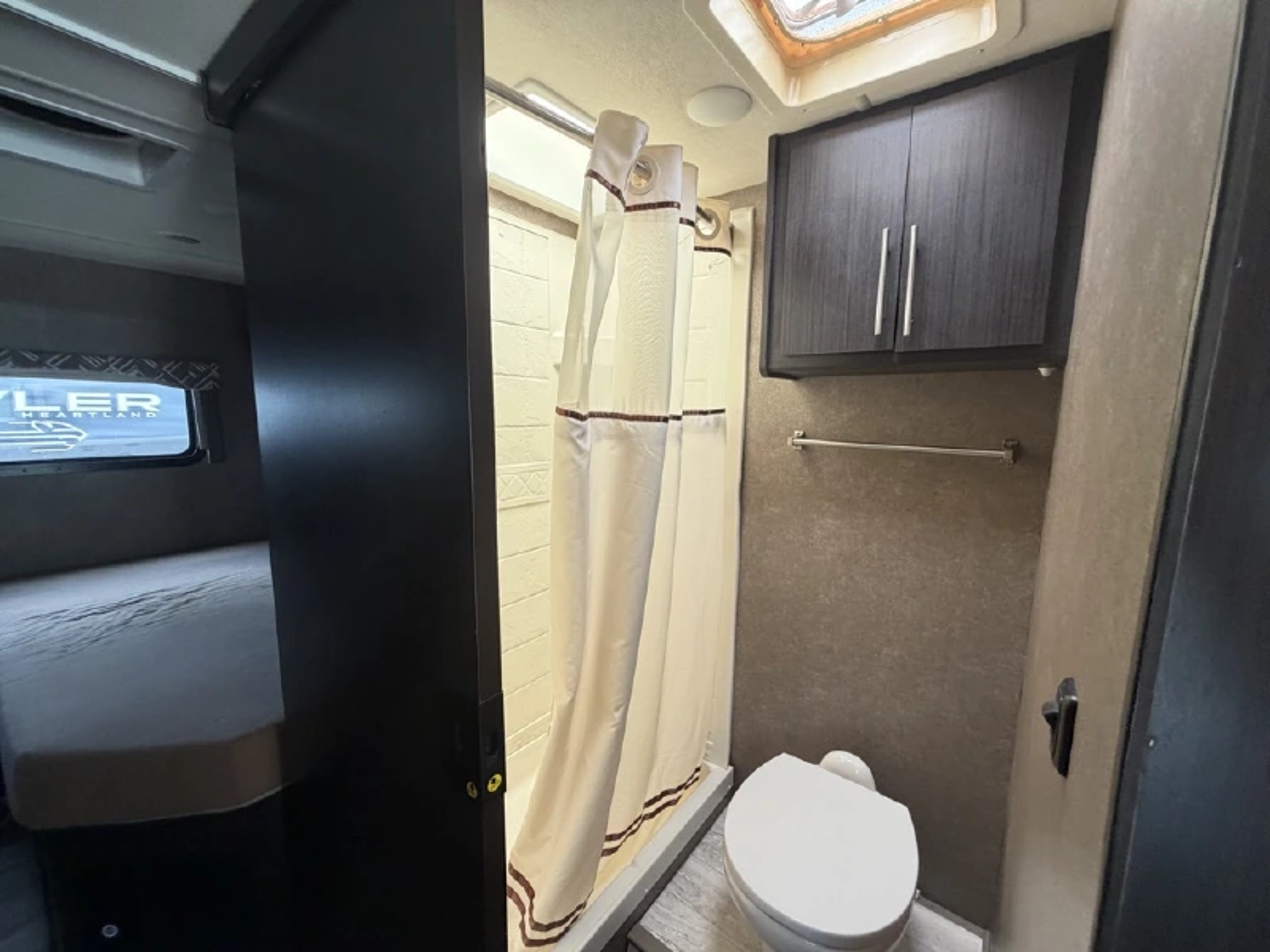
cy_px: 476
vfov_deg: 85.7
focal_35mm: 14
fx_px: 514
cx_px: 635
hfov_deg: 102.1
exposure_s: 1/121
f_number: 2.2
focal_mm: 2.22
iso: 250
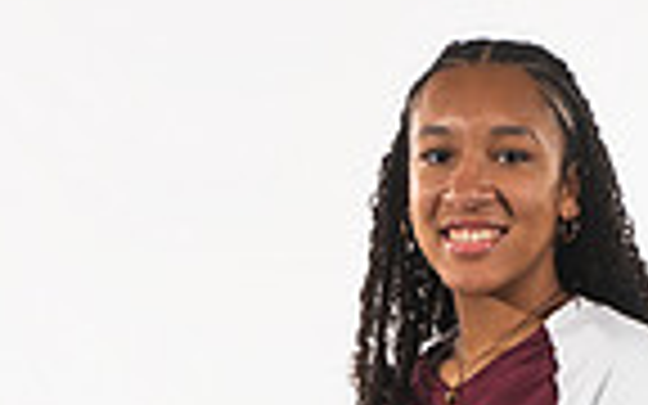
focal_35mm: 153
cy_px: 940
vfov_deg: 8.0
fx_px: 2702
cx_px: 410
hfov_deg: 13.7
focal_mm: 48
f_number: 7.1
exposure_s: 1/320
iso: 500
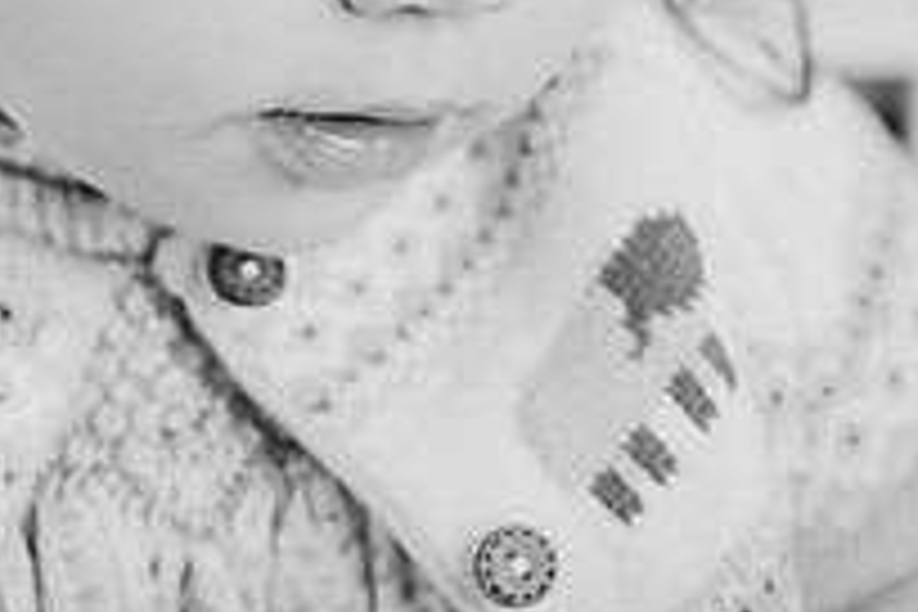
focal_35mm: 142
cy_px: -151
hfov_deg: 14.4
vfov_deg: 9.5
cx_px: 292
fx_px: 3621
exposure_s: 1/250
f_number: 2.8
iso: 200
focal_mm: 50
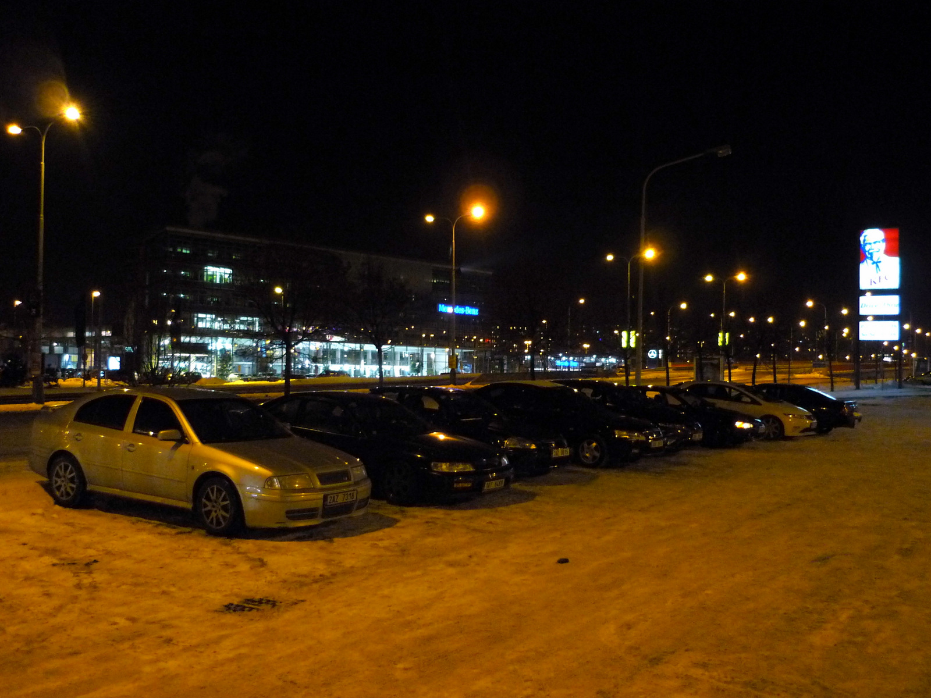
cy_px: 349
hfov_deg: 55.4
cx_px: 466
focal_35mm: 33
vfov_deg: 42.9
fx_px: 888
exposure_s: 1/8
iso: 400
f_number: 2.8
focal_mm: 5.5
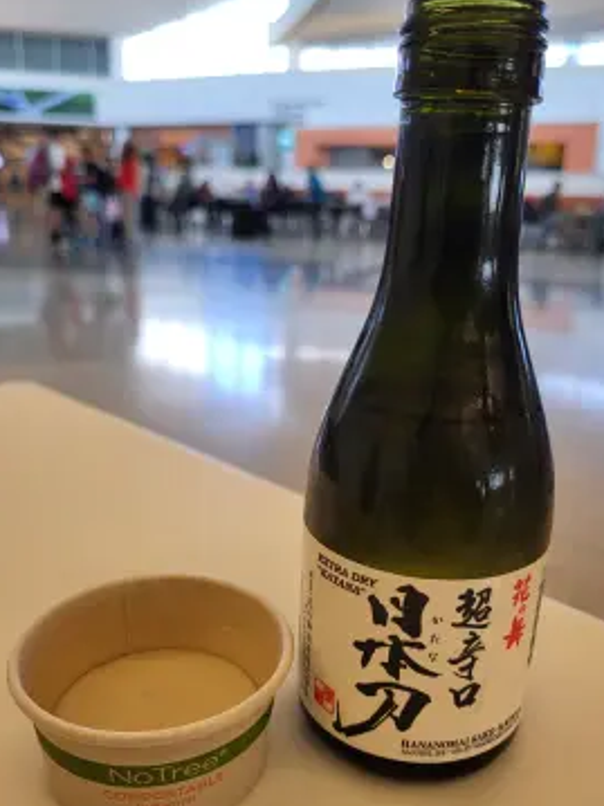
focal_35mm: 29
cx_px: 308
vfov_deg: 61.6
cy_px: 436
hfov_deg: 48.2
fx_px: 675
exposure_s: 1/100
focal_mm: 5.4
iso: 125
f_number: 1.8
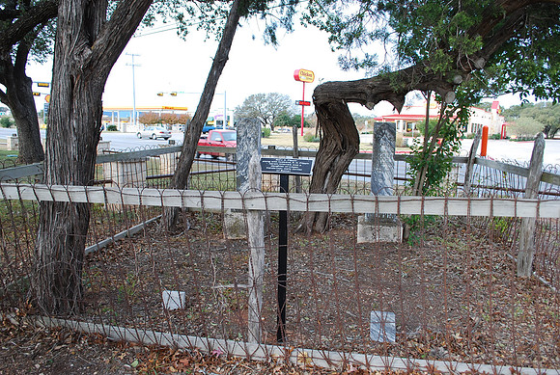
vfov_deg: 48.1
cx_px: 280
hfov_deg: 67.3
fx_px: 421
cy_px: 188
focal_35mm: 27
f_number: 5.6
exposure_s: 1/125
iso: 160
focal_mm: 18
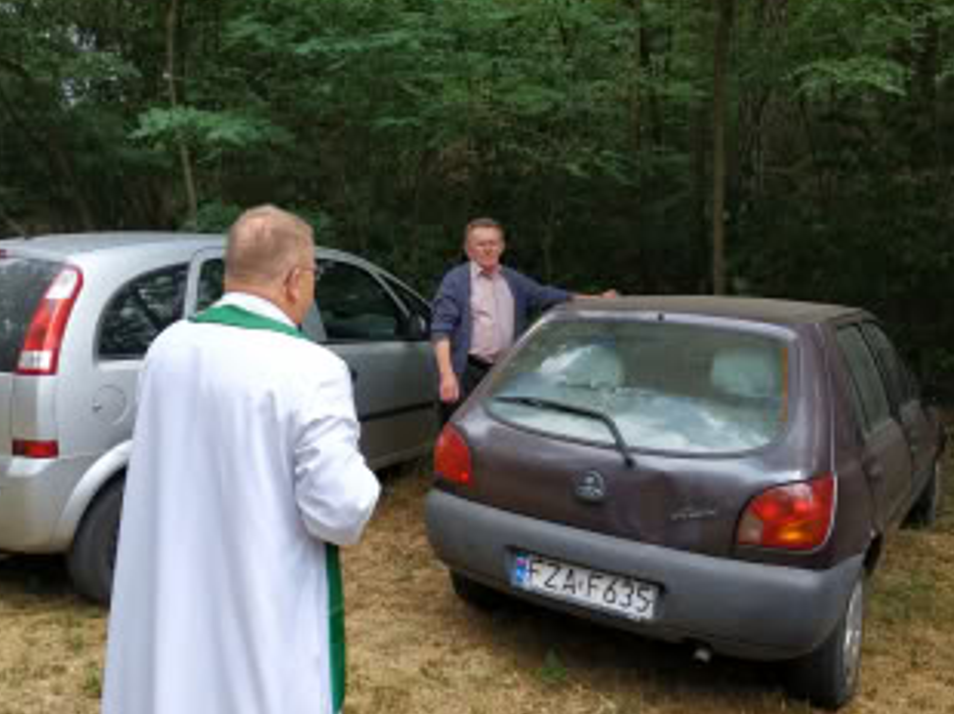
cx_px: 419
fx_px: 854
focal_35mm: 31
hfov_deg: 58.2
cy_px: 342
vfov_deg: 45.4
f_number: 1.9
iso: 160
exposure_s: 1/647
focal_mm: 3.94
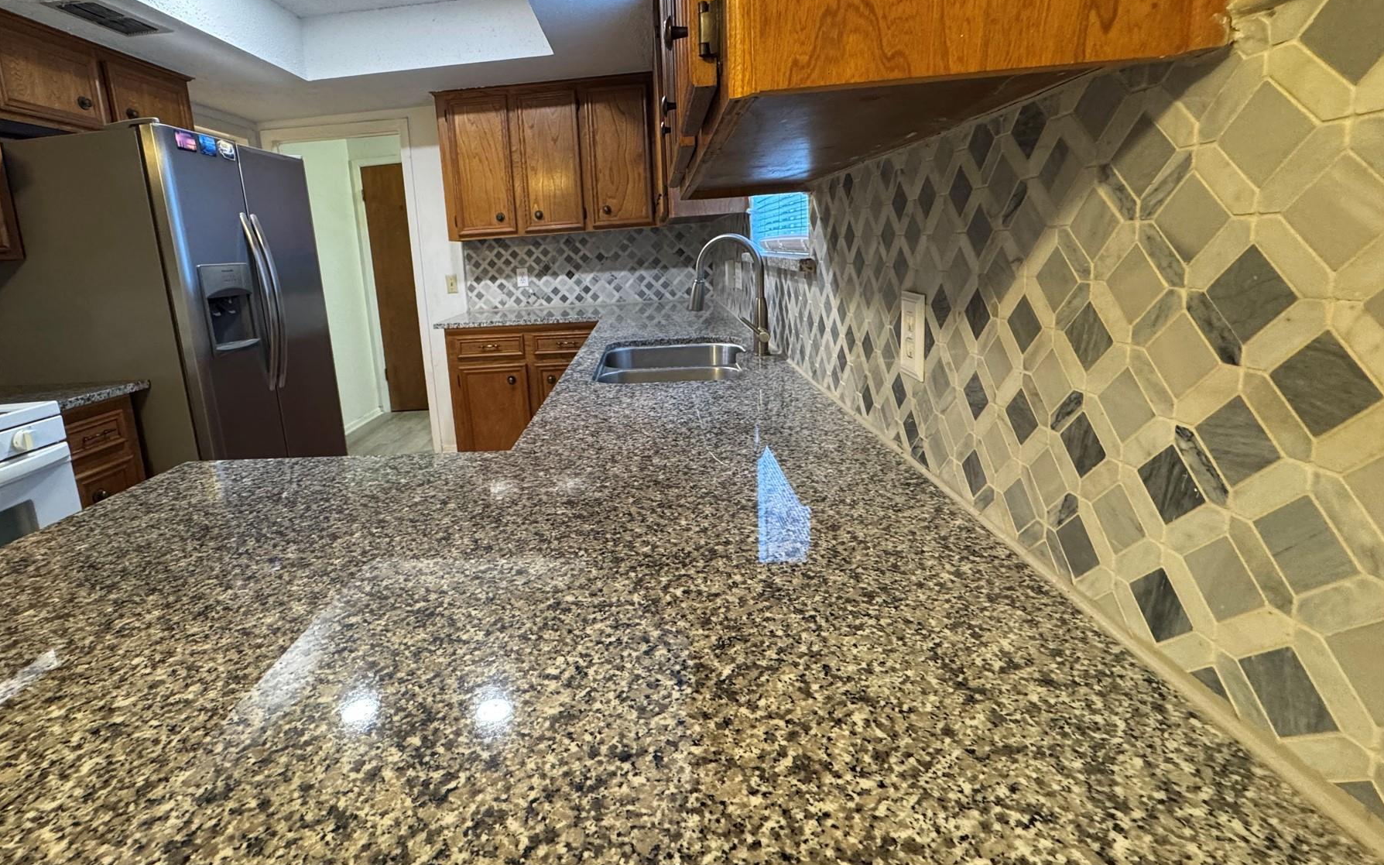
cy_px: 360
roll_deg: +4.3
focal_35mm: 17
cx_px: 593
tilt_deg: -9.7
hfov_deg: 93.7
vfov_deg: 67.5
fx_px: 641
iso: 500
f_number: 2.2
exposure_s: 1/60
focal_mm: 2.22
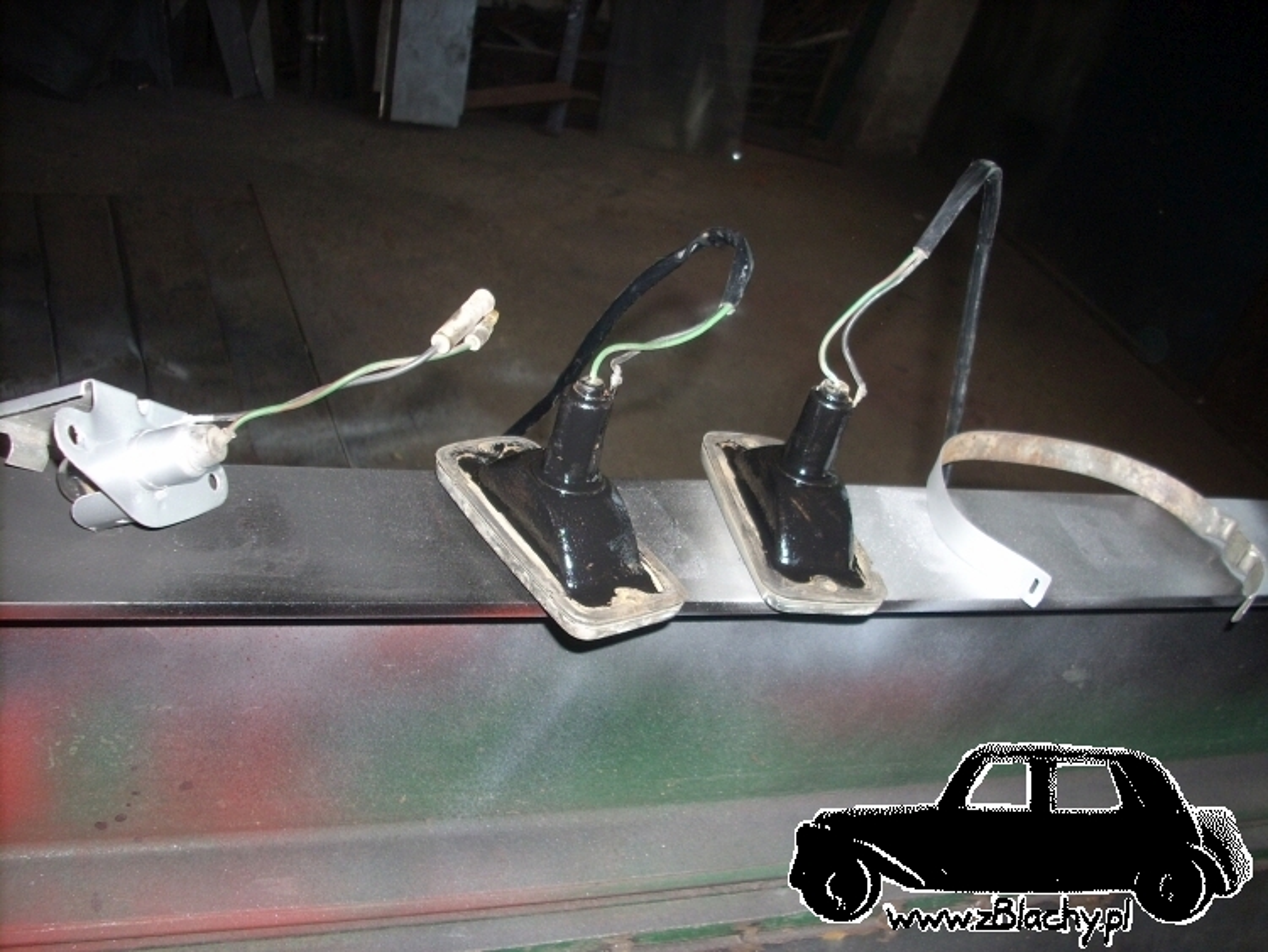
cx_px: 634
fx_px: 1356
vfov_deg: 38.7
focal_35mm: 37
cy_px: 476
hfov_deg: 50.1
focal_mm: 6.2
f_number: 2.8
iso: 100
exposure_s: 1/60
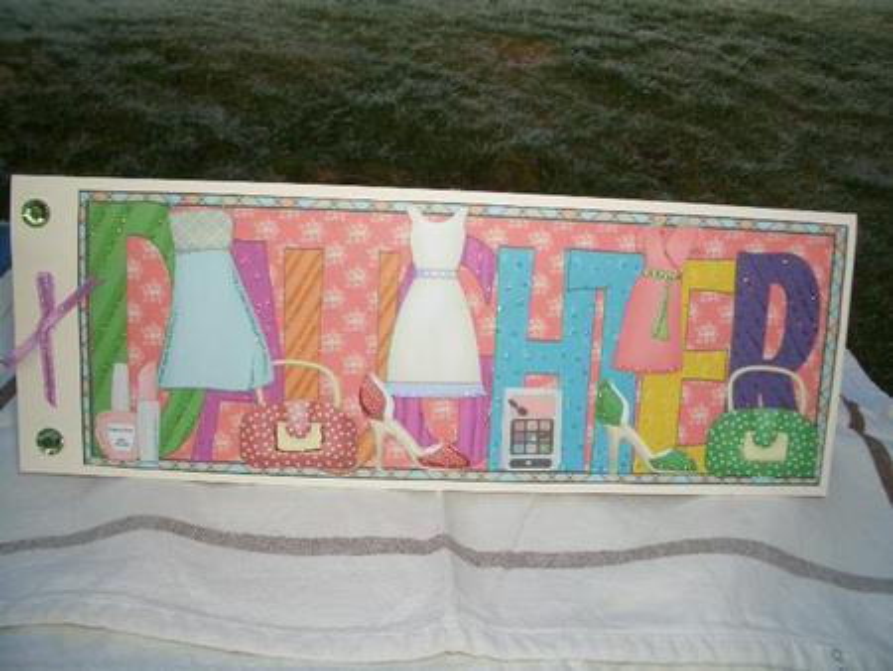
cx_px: 446
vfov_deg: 40.7
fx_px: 903
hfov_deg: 52.6
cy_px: 336
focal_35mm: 35
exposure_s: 1/320
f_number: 4.3
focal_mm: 5.8
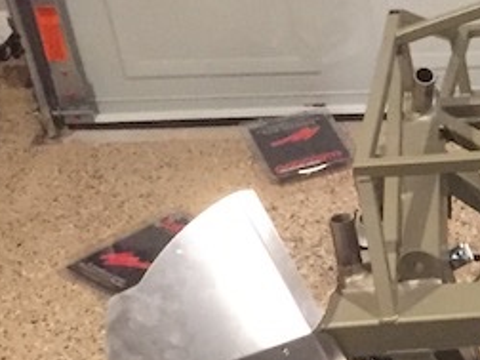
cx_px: 779
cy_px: 198
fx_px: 1636
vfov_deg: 12.6
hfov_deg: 15.1
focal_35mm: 118
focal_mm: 4.15
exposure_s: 1/15
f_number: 2.2
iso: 320
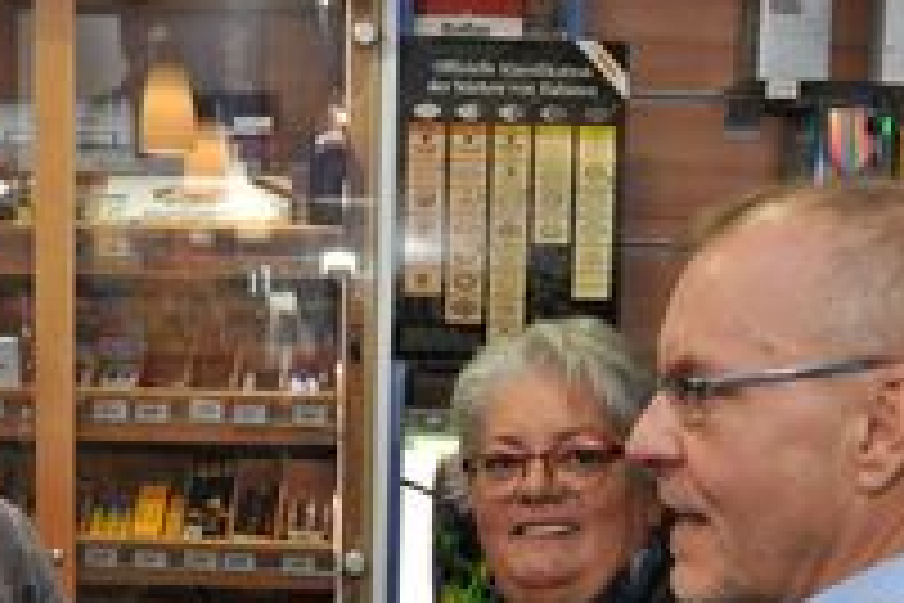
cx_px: 364
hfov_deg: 27.3
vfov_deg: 17.8
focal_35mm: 74
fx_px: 1858
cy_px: 670
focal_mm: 29
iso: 500
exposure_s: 1/60
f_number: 4.5
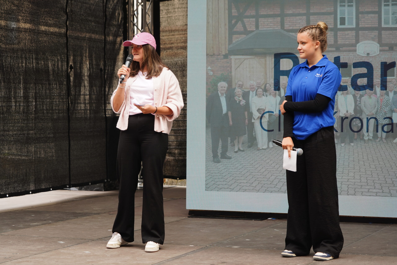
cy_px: 132
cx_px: 198
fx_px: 981
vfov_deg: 15.4
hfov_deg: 22.9
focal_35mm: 89
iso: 250
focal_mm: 89
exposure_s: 1/100
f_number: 5.6
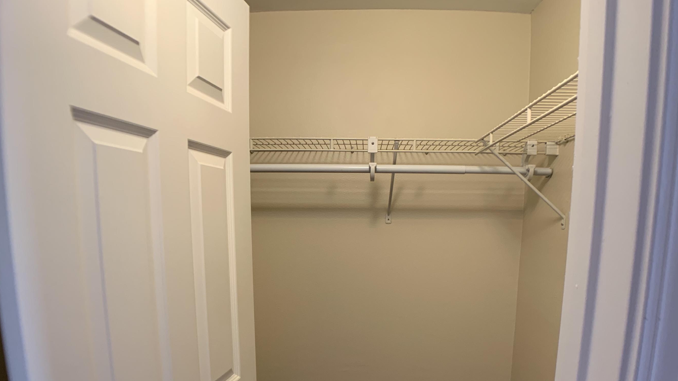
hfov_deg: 61.0
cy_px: 282
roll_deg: -2.1
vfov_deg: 35.9
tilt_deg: -8.9
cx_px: 356
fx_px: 575
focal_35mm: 32
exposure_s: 1/60
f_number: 1.8
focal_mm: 4.25
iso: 100
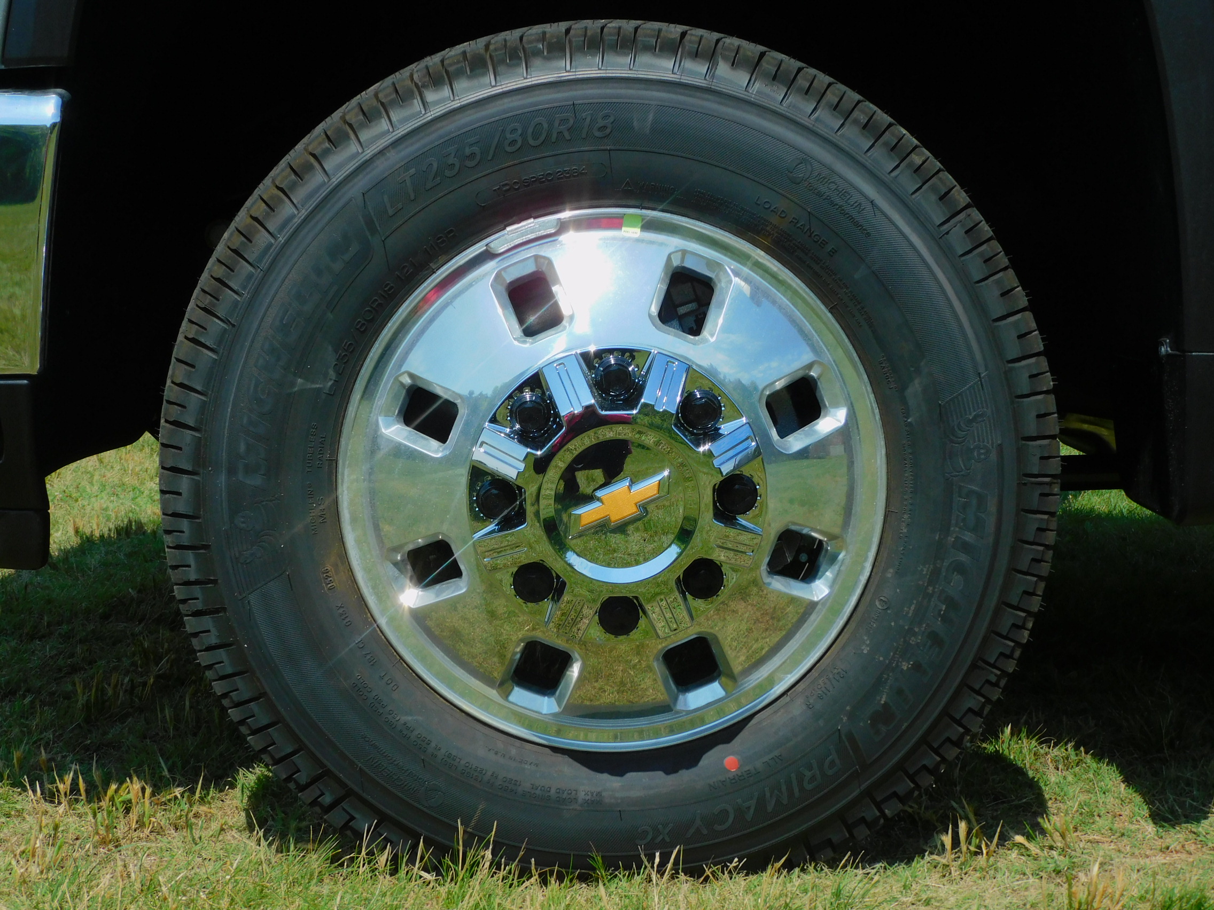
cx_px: 607
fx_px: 2280
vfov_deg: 22.6
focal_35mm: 65
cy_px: 455
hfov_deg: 29.8
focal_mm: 11.6
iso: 125
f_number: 4.2
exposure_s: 1/1600
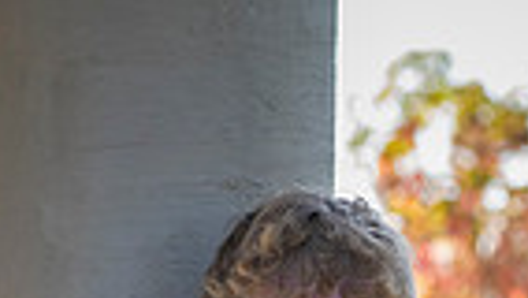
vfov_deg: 3.0
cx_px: 335
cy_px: 656
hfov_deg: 5.4
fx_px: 5560
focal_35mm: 397
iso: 800
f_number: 5
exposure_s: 1/640
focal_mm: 120
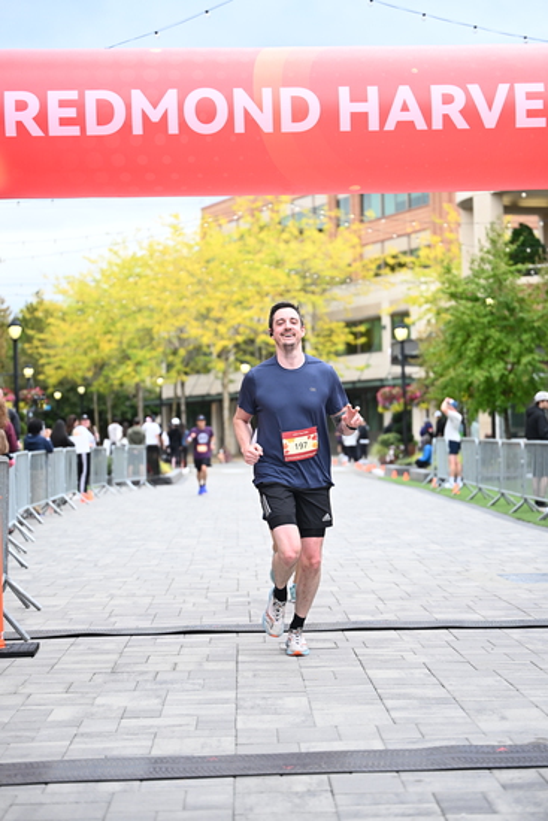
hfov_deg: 18.9
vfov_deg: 28.1
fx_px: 1643
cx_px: 274
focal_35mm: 72
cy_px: 410
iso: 640
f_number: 2.8
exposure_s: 1/1600
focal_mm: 72
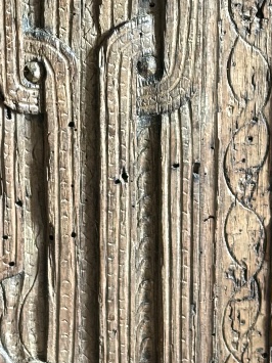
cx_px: -87
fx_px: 1845
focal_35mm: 176
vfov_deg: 11.2
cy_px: 39
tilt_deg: -31.4
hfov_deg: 8.3
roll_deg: +0.3
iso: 160
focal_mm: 5.96
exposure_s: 1/60
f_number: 1.6
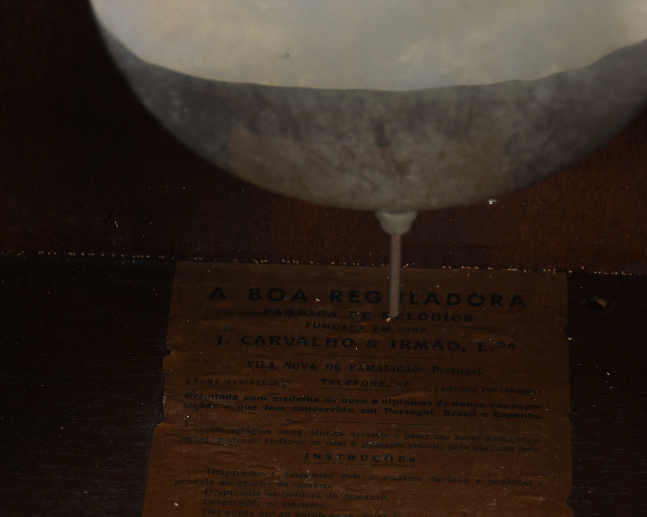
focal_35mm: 132
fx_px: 2528
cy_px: 458
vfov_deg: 11.6
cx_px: 416
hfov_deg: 14.6
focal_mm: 42
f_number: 5.6
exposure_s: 1/50
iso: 200
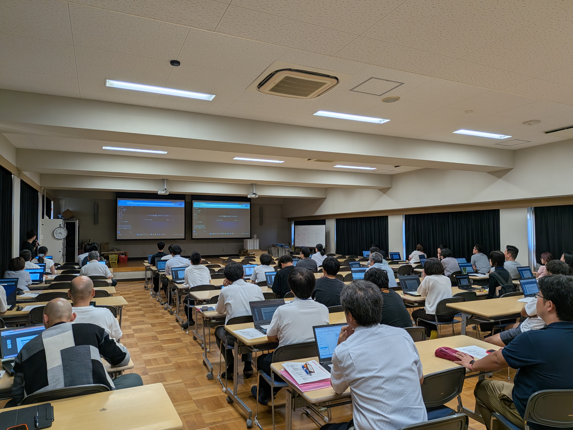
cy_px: 215
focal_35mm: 24
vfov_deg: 56.8
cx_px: 286
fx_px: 397
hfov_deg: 71.6
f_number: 1.7
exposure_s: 1/367
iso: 32
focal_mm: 4.53
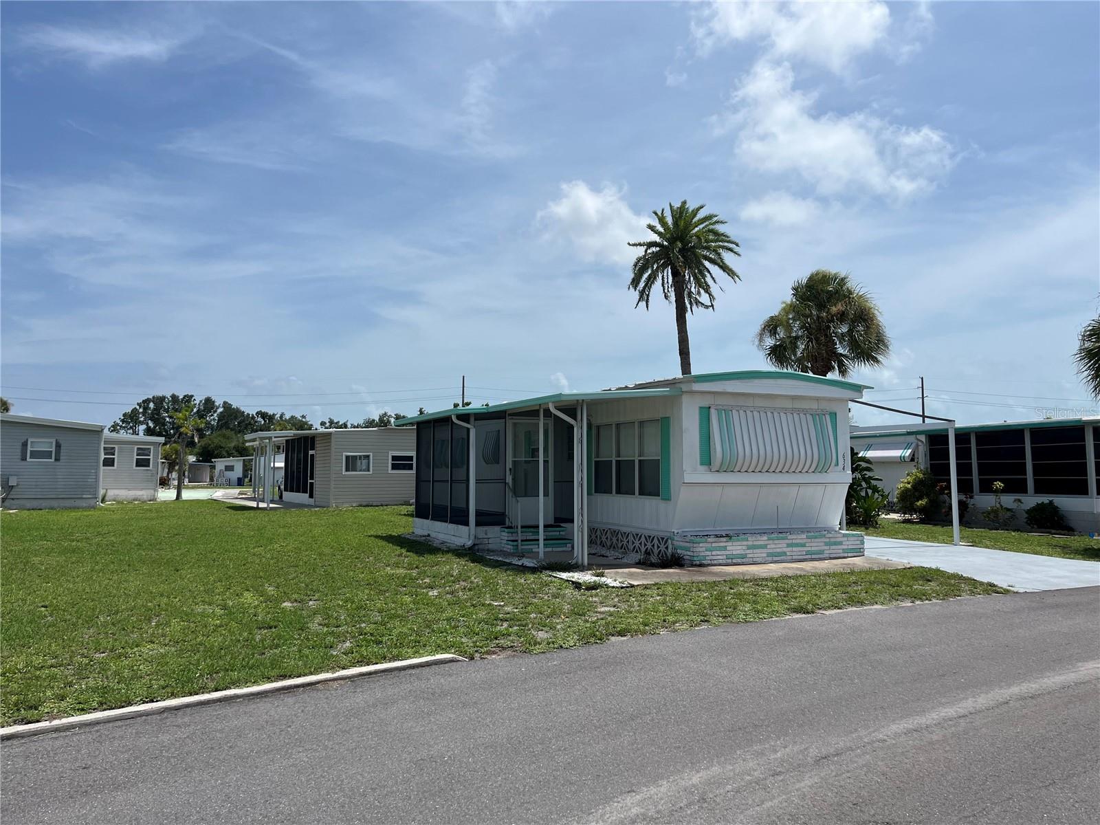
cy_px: 412
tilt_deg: +5.3
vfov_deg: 53.1
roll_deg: -0.5
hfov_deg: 67.3
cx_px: 550
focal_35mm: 26
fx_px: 826
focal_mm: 5.1
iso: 50
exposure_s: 1/6897
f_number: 1.6
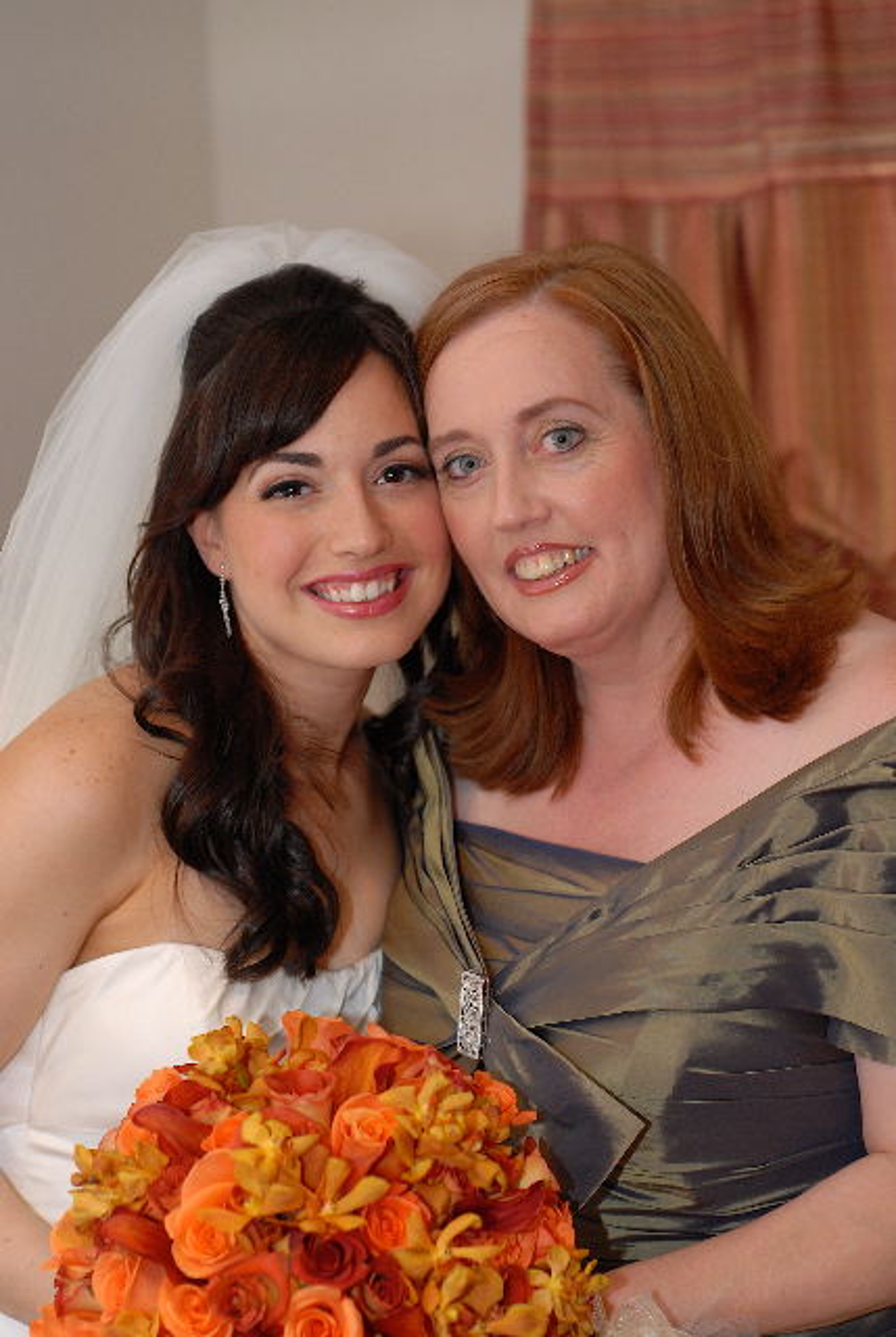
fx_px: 2789
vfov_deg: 26.9
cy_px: 668
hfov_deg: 18.2
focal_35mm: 75
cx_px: 448
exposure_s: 1/60
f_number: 2.8
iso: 320
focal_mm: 50
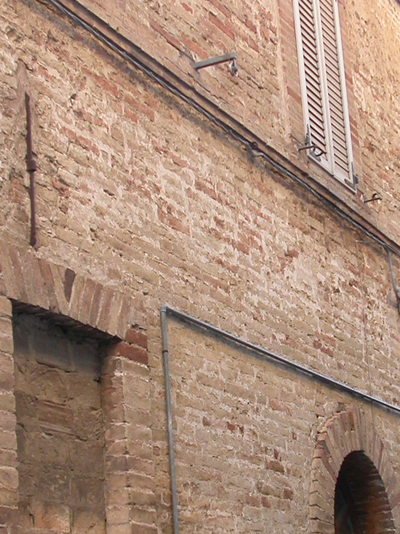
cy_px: 360
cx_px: 215
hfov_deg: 17.2
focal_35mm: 86
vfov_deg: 22.7
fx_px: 1325
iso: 100
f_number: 2.6
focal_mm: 7.85
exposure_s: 1/43.7
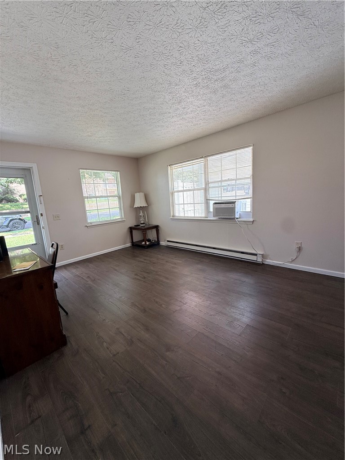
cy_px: 230
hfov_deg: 85.7
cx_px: 172
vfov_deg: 102.1
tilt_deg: -9.6
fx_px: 186
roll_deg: +3.6
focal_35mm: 14
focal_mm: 2.22
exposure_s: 1/123
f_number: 2.2
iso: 64
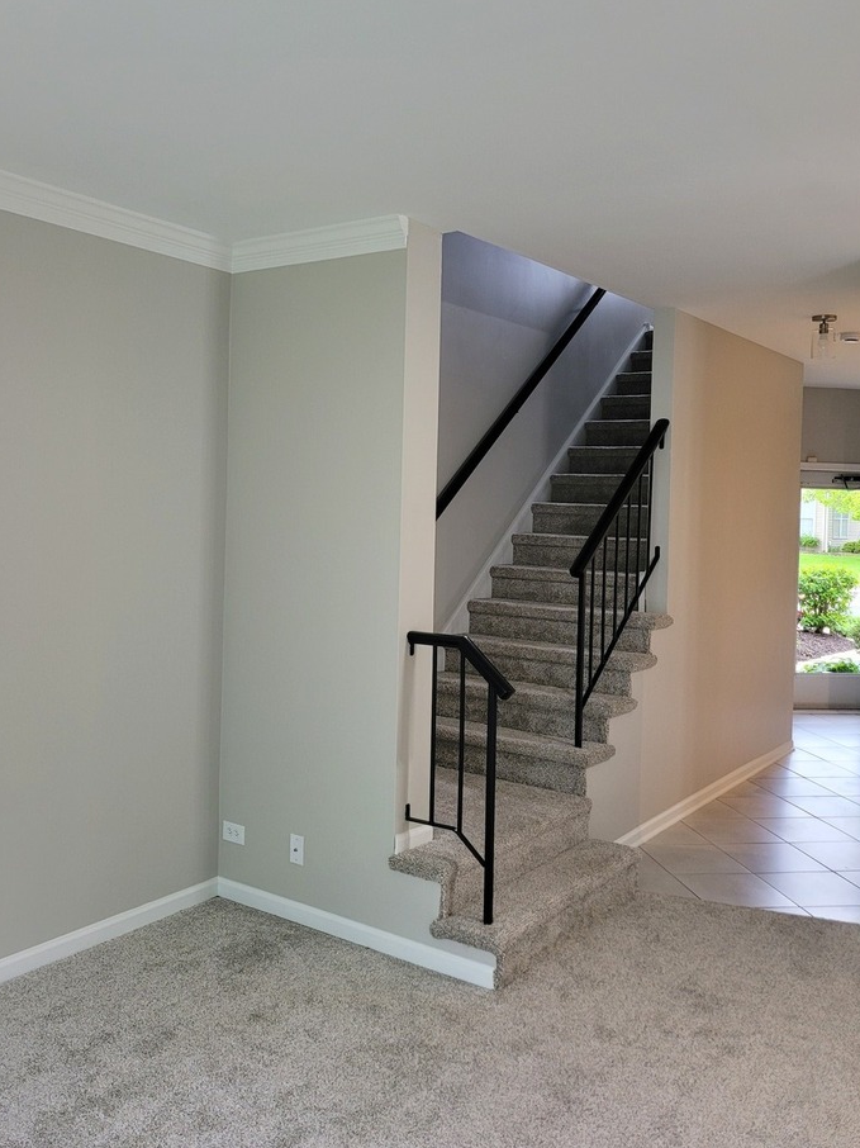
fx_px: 1027
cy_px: 514
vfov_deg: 58.2
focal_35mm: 31
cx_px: 377
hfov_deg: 45.3
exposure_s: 1/60
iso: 160
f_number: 1.8
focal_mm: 5.4
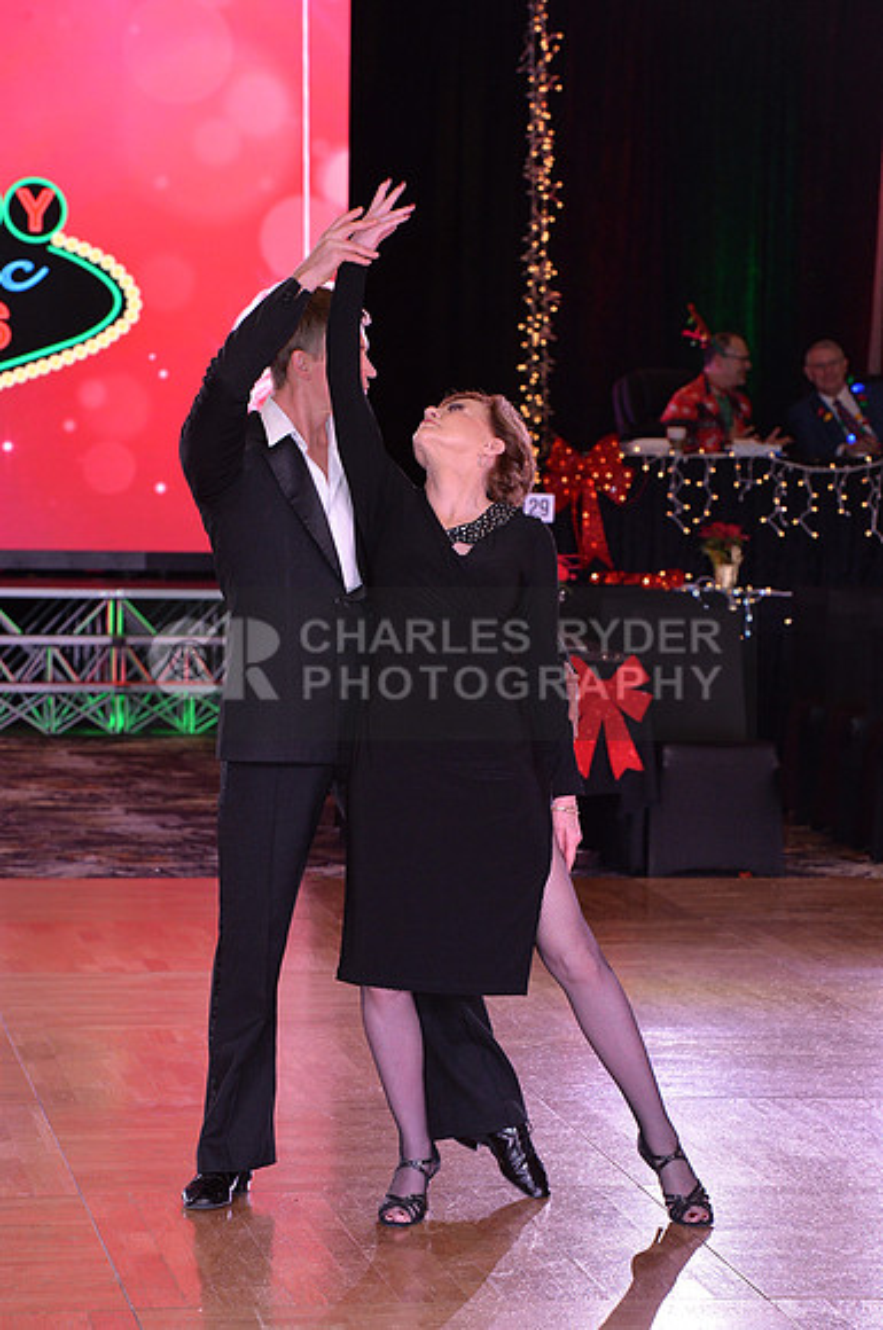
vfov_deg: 16.4
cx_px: 442
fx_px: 4612
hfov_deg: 10.9
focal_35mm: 125
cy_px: 665
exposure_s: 1/250
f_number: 7.1
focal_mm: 125
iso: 2000
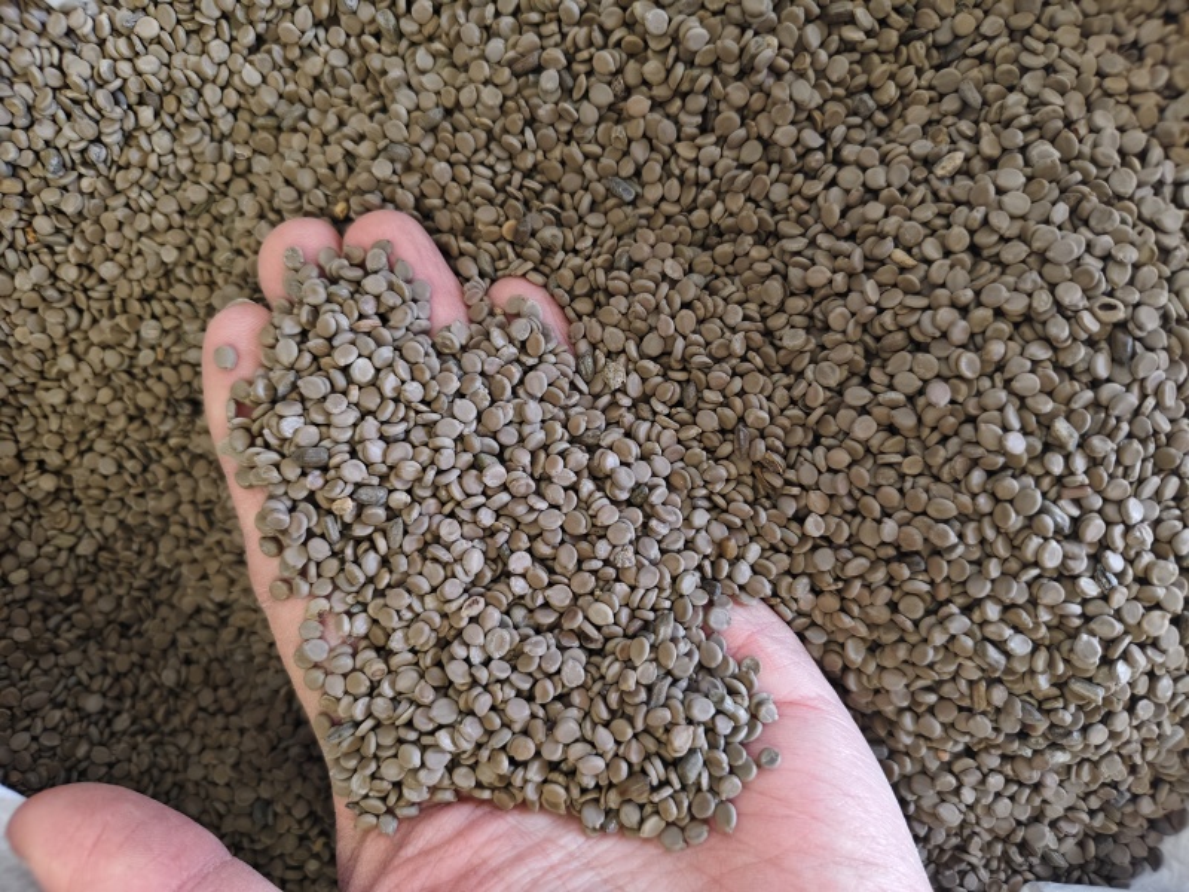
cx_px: 594
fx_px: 790
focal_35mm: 23
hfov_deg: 73.9
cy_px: 446
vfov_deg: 58.9
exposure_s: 1/50
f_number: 1.88
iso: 666
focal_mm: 5.56
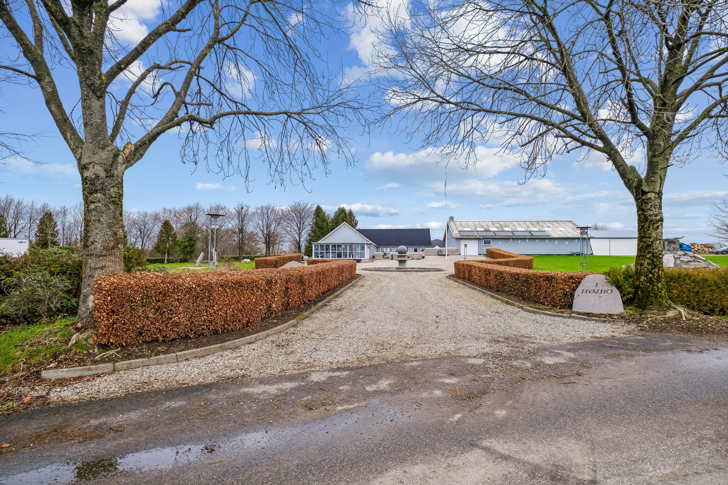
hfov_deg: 90.0
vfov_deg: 67.4
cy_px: 242
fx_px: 364
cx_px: 364
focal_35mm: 18
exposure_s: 1/125
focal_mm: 12
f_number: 8
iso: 640
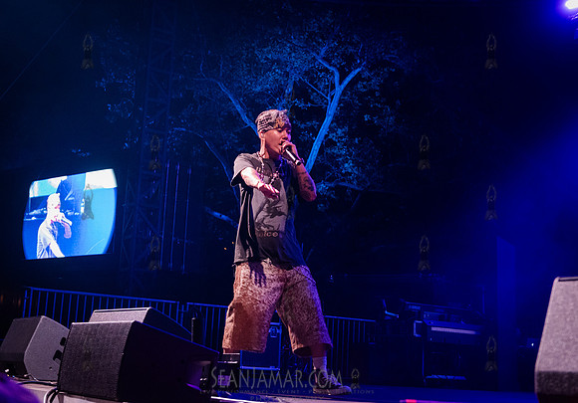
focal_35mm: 55
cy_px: 189
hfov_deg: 35.4
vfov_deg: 25.2
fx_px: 903
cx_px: 255
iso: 6400
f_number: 4
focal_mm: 48
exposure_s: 1/250
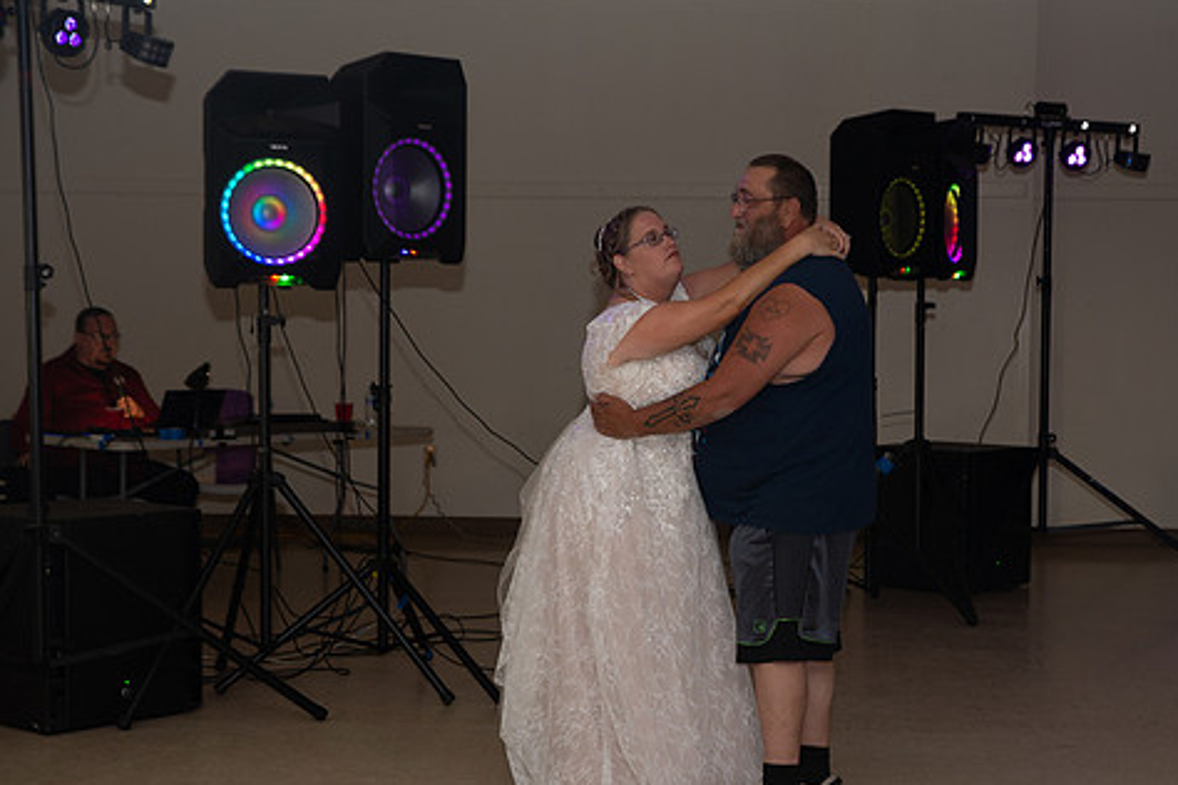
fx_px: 2323
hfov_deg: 28.4
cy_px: 453
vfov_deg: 19.2
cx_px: 659
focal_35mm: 71
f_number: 3.5
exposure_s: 1/125
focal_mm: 58
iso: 800
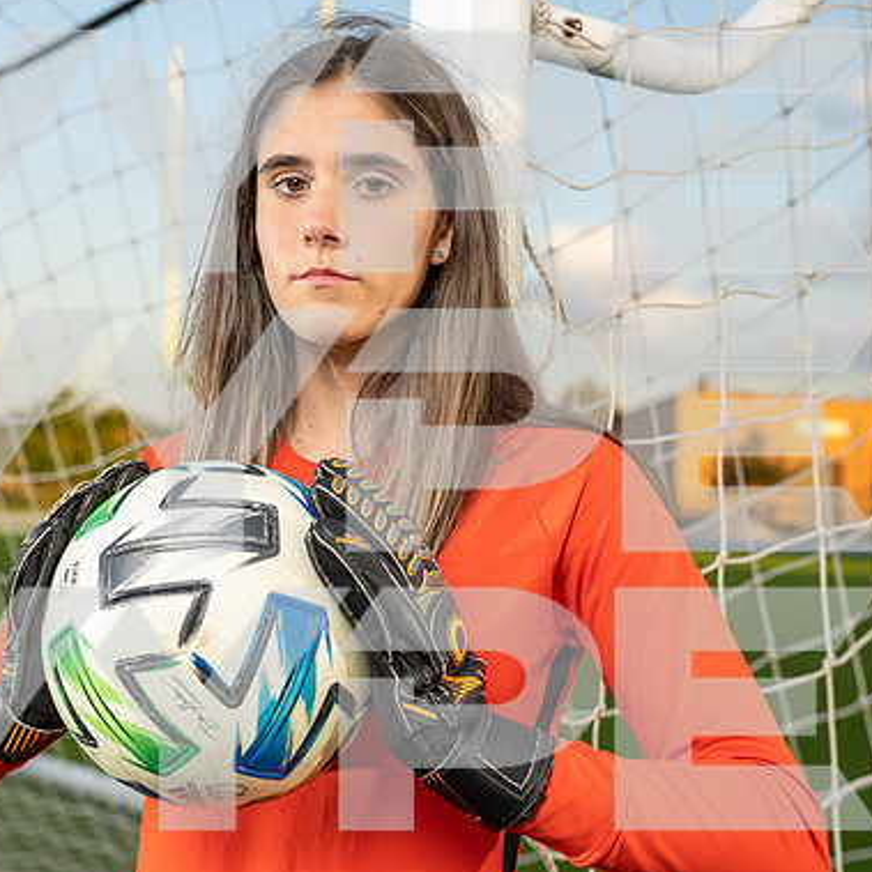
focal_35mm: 56
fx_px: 1596
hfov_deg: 30.4
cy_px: 431
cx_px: 301
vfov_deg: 30.6
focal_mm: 43
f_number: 4
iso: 160
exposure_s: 1/160
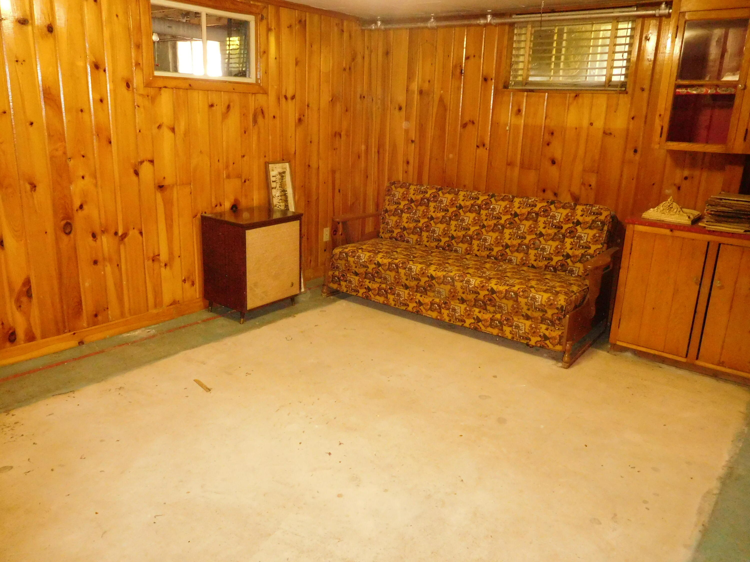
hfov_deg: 69.4
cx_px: 375
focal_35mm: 25
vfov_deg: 54.9
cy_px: 281
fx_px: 542
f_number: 3.4
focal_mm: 4.5
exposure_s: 1/30
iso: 1100
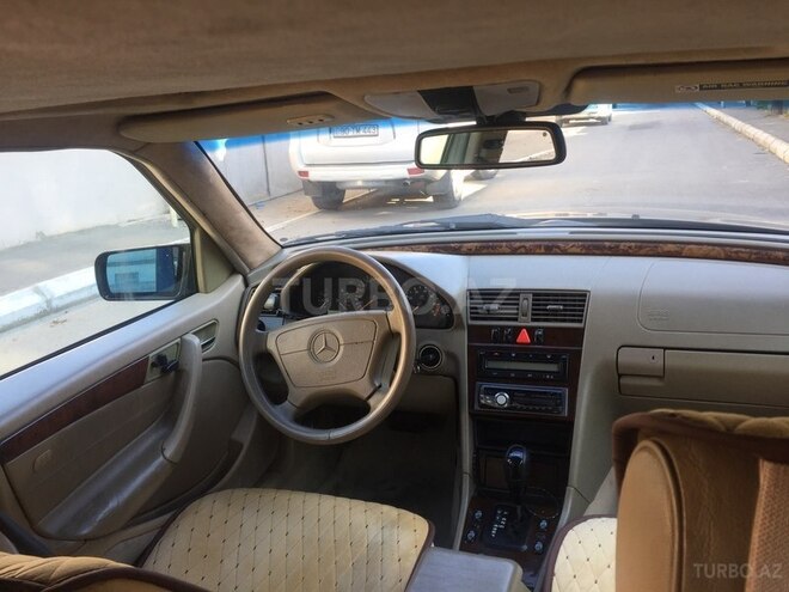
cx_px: 394
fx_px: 661
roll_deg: +3.2
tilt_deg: -15.9
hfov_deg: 61.7
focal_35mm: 29
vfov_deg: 48.2
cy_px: 296
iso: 32
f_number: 2.2
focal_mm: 4.15
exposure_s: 1/100
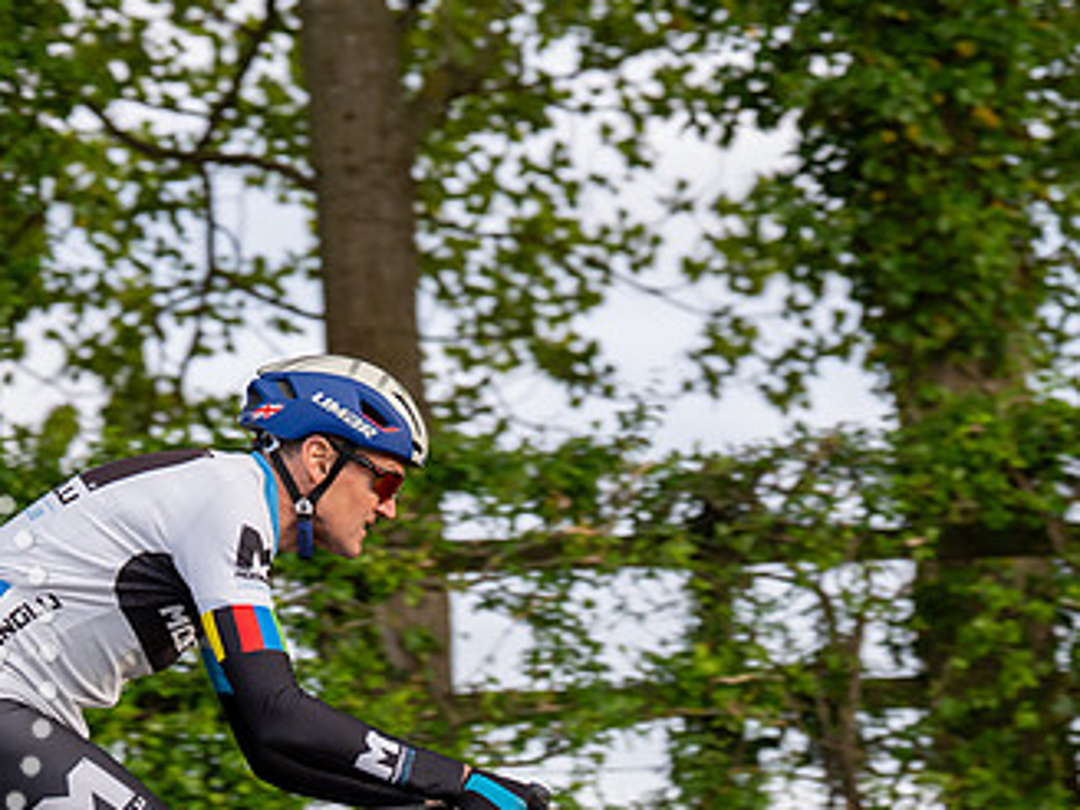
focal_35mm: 170
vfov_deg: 8.7
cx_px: 260
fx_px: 5304
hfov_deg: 11.6
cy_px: 489
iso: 1250
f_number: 4
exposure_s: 1/800
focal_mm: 100
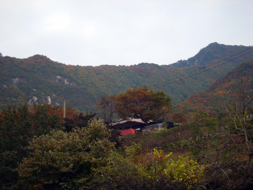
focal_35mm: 82
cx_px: 126
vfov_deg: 18.0
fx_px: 599
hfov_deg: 23.8
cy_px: 95
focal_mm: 17
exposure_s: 1/350
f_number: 4.5
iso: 50
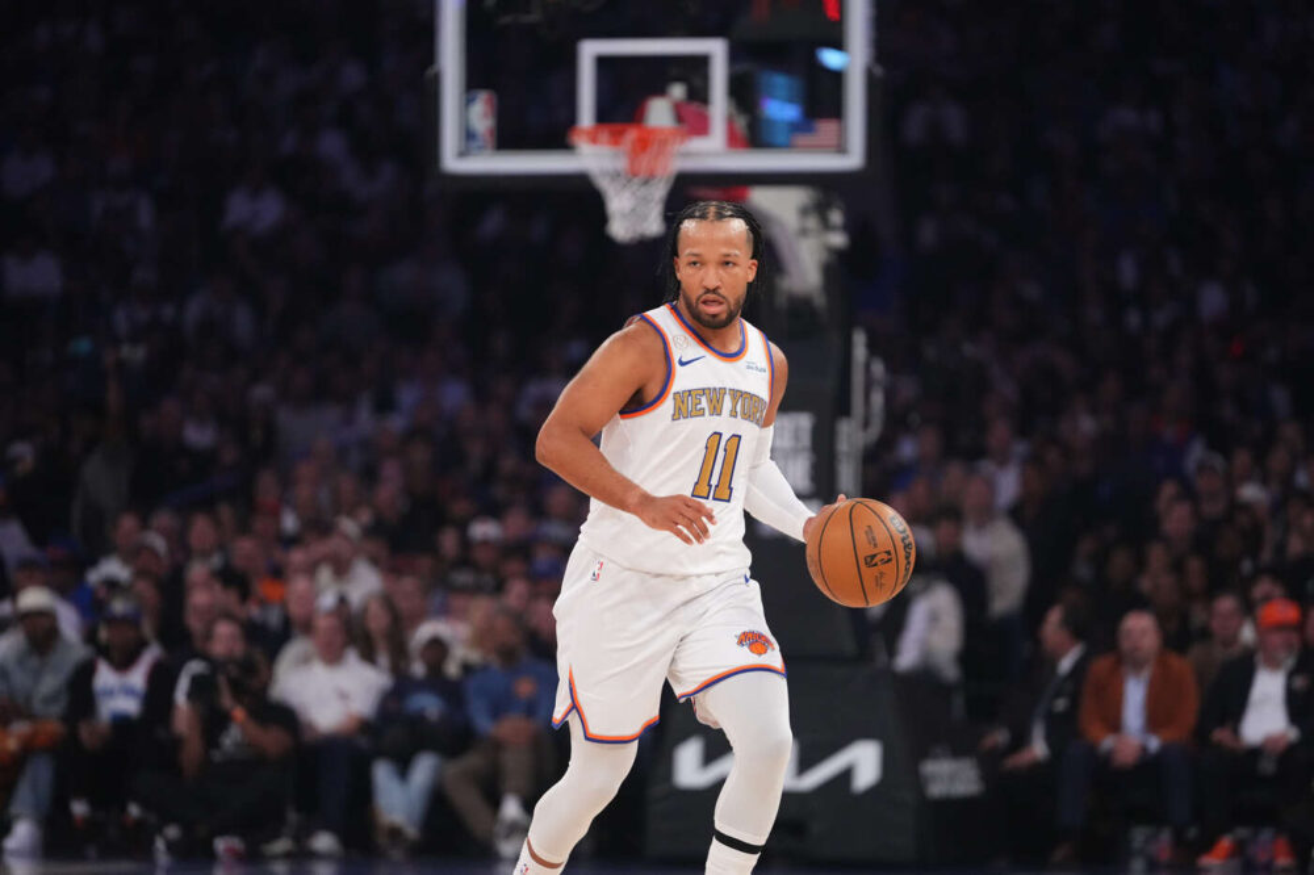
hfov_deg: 10.3
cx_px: 657
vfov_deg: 6.9
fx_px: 7297
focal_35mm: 200
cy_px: 438
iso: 4000
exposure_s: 1/1250
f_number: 2.8
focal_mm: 200
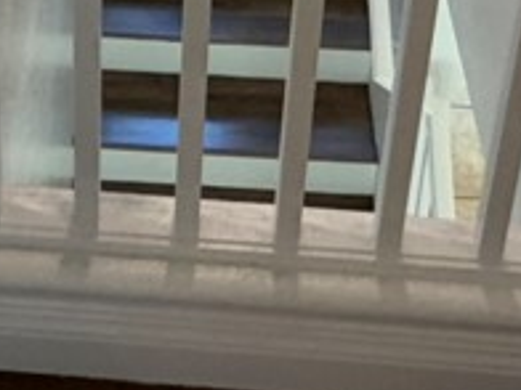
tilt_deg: -17.7
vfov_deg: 13.8
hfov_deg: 26.5
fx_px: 1099
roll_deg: -1.6
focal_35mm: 73
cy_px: -568
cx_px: 170
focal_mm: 2.22
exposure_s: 1/120
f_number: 2.2
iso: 250
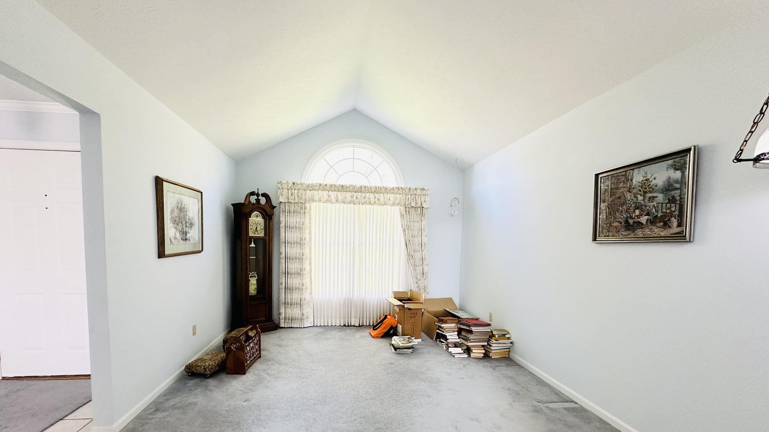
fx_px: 326
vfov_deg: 66.2
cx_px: 366
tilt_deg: -3.7
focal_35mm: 16
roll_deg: -1.1
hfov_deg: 99.3
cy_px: 267
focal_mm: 2.22
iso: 160
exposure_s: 1/99
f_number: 2.2
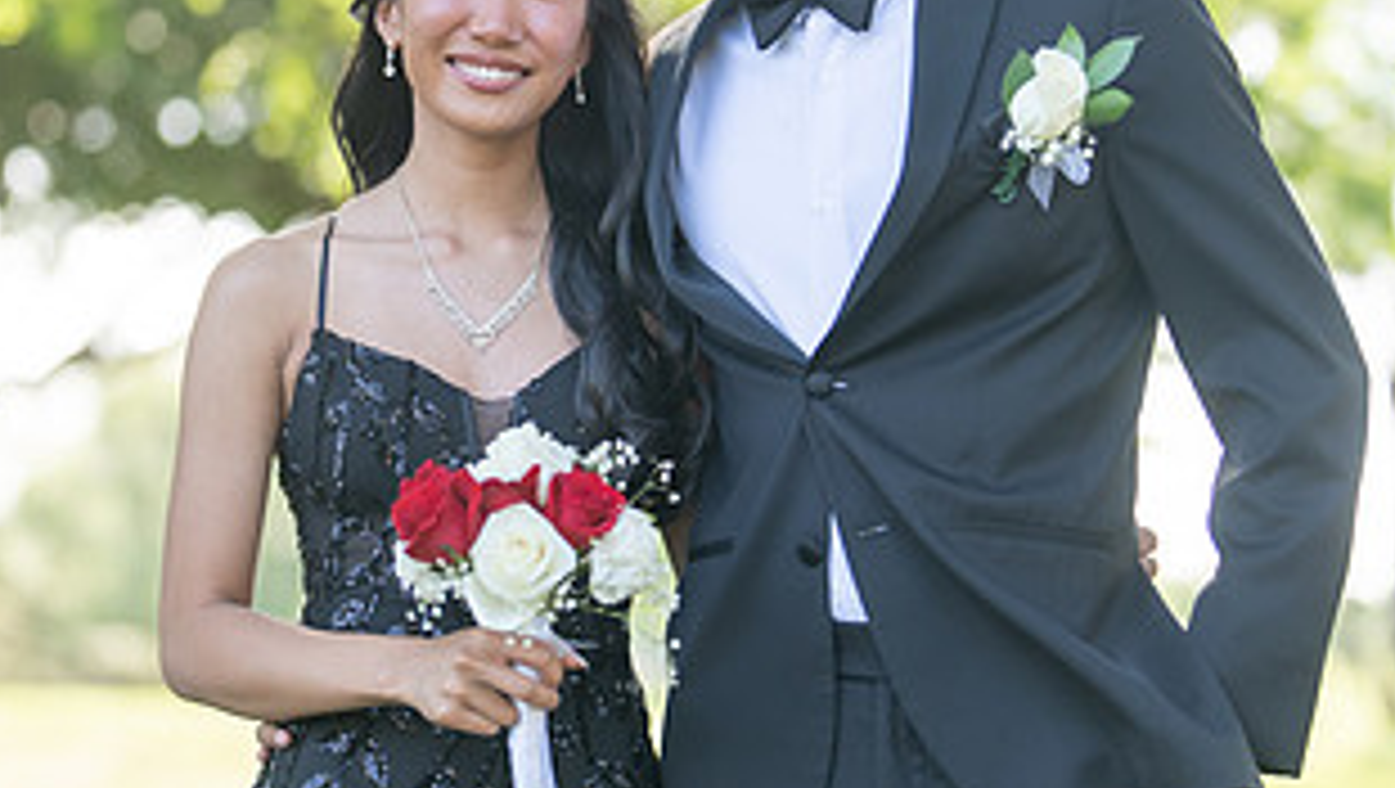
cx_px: 607
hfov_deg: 19.6
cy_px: 309
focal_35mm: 109
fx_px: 4035
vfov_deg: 11.1
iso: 160
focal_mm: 50
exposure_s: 1/1600
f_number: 1.2
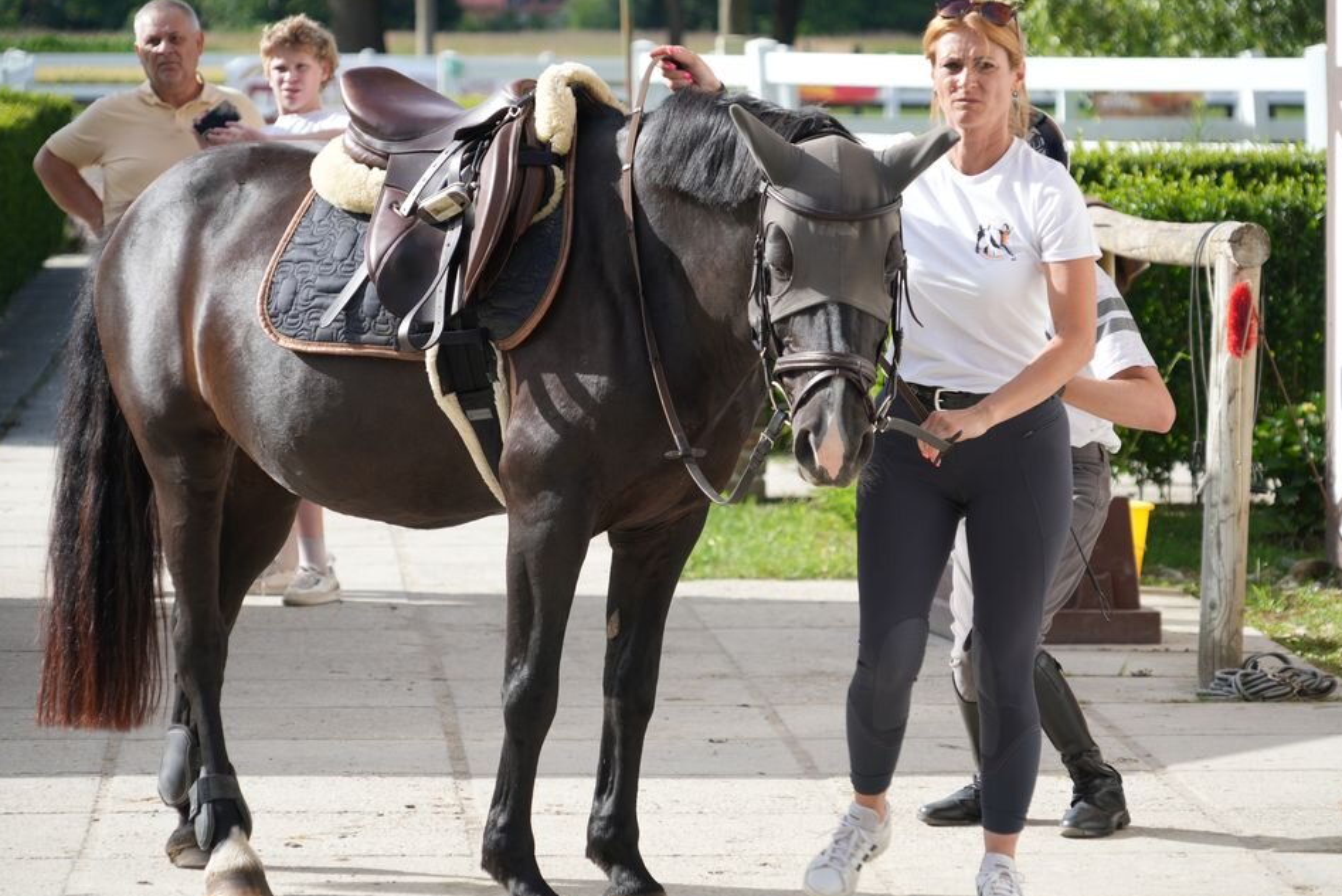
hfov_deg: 11.1
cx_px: 624
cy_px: 426
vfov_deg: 7.4
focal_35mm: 186
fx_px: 6935
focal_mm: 172
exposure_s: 1/200
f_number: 6.3
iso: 100
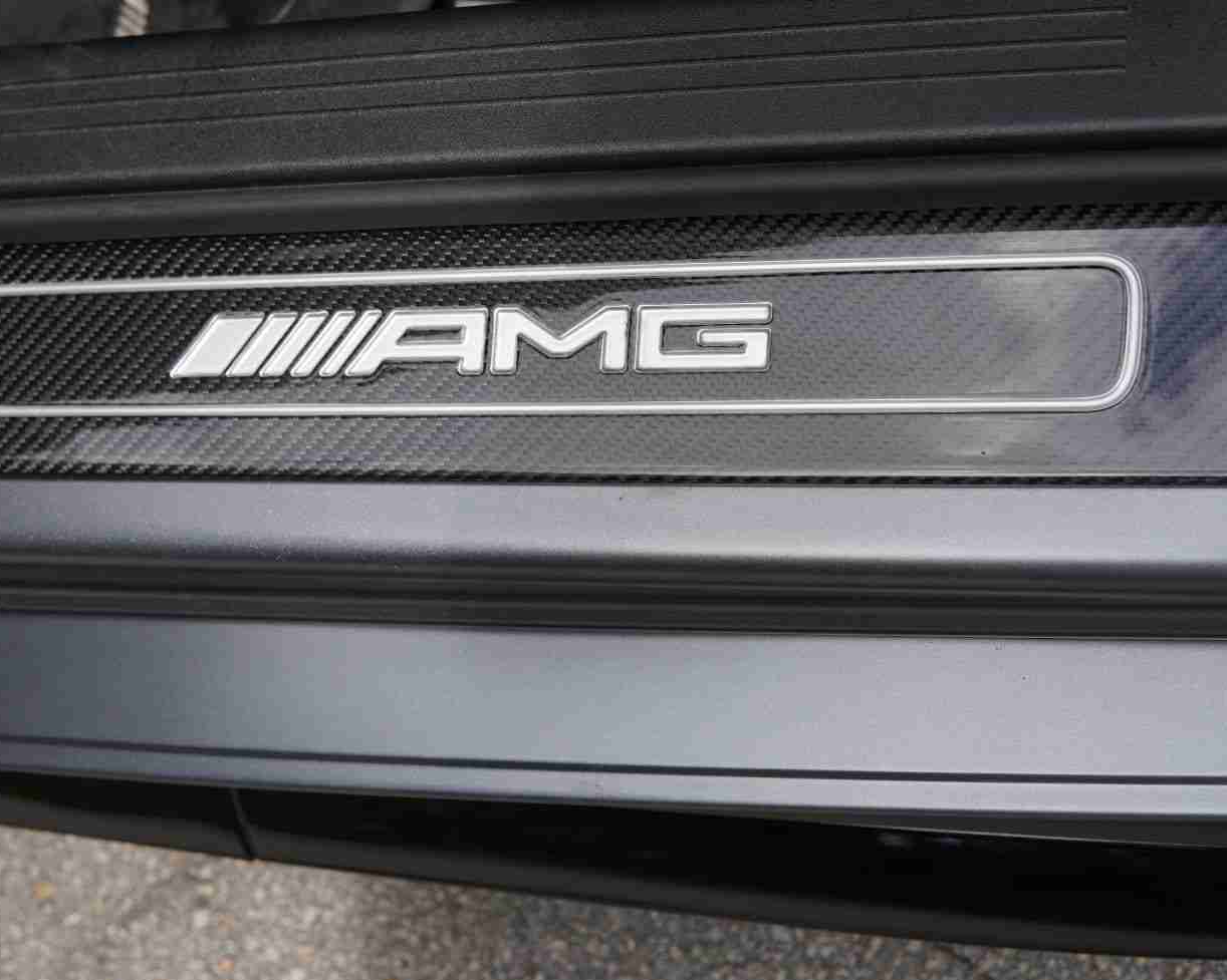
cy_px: 445
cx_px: 533
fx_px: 2033
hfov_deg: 33.5
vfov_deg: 27.1
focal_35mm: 56
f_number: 5
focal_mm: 30
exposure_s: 1/250
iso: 100
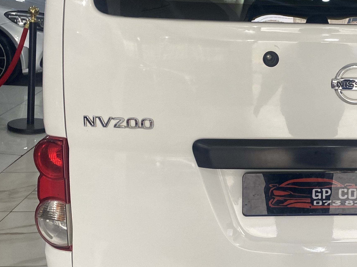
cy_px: 109
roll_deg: -0.1
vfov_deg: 24.0
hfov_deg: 29.8
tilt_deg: -14.6
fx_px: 629
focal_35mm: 61
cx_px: 348
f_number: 1.8
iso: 50
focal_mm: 4.25
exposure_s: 1/100
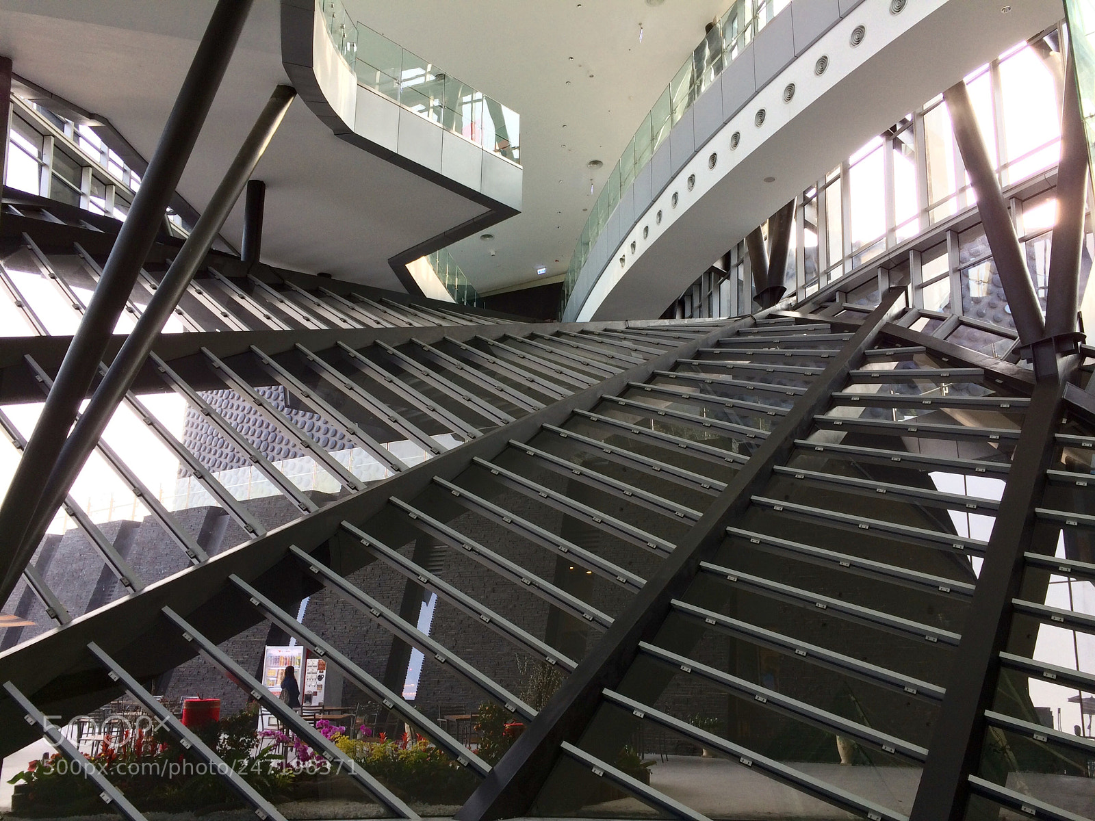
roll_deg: -0.8
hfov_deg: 61.7
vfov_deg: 48.2
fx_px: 917
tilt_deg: +13.5
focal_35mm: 29
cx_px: 548
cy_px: 410
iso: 40
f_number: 2.2
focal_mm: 4.15
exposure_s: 1/60
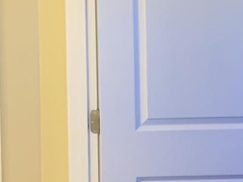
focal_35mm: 158
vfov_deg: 9.3
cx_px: 261
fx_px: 1109
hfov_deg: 12.3
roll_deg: -0.3
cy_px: 20
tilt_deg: -3.9
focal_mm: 4.25
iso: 320
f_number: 1.8
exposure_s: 1/60
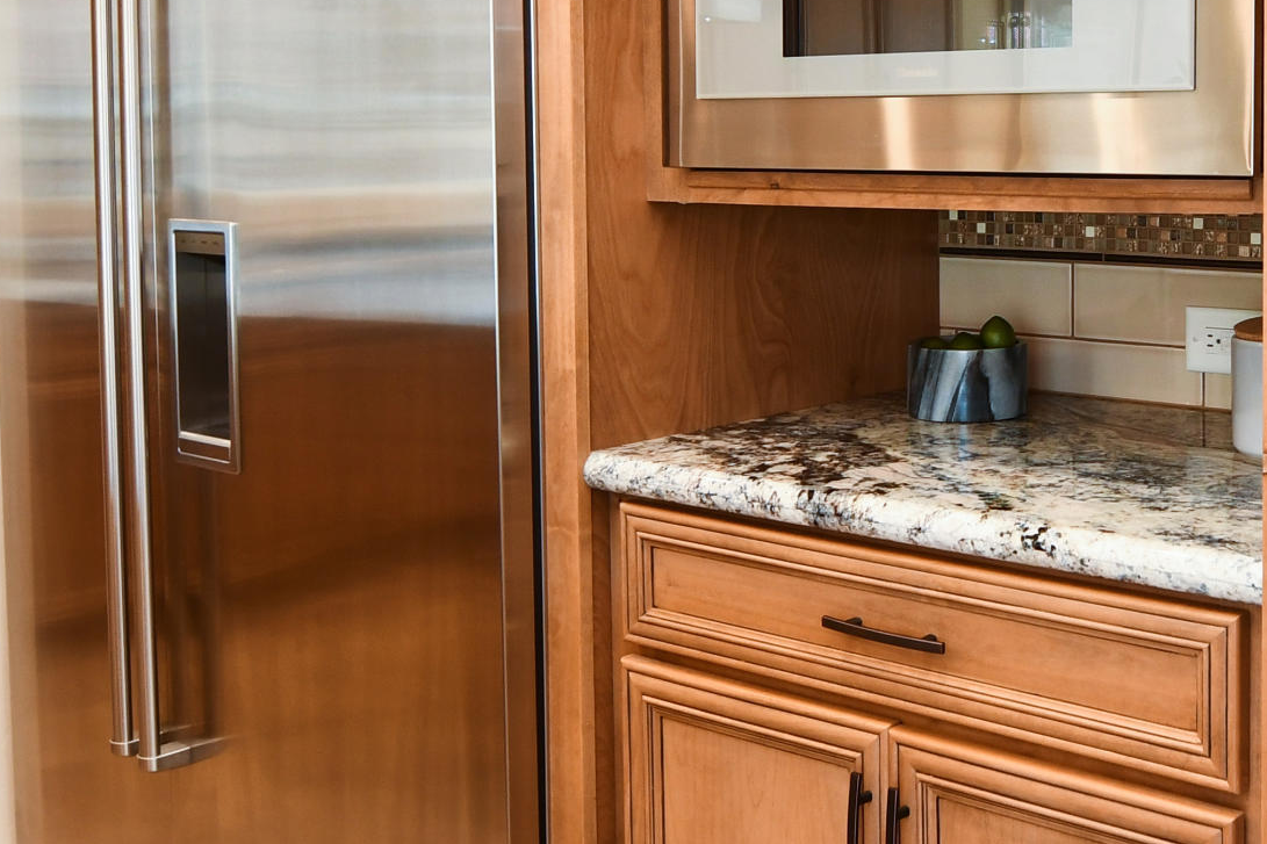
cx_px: 1074
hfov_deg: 41.9
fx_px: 1548
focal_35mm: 44
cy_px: 187
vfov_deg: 29.9
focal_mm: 11
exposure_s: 1/60
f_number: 4
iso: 360
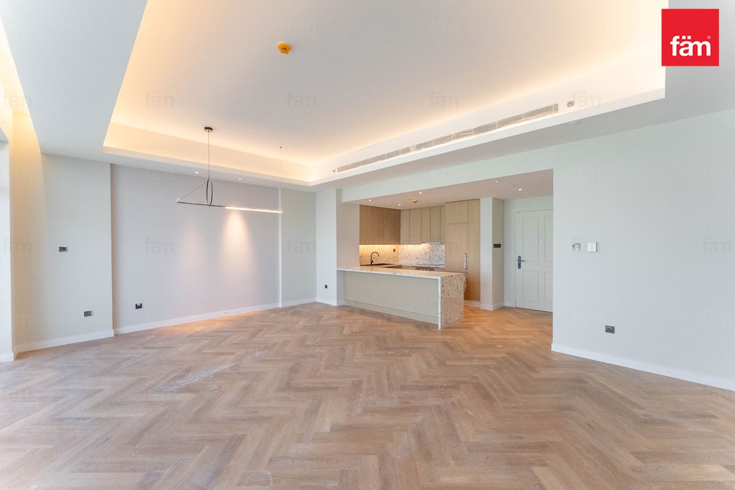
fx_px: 286
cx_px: 368
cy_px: 245
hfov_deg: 104.3
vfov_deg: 81.2
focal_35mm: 14
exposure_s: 1/80
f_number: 14
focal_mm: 14
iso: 2500
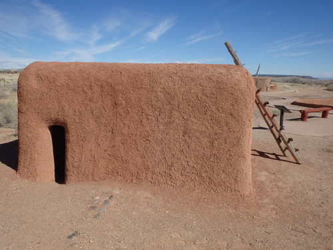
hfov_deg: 63.4
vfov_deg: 49.7
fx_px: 269
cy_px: 125
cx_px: 166
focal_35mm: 28
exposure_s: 1/200
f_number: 11
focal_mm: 5
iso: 125
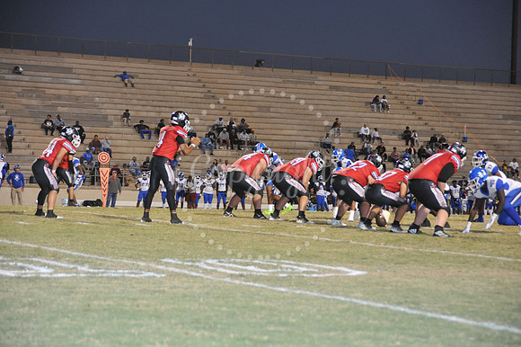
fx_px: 1519
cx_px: 260
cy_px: 174
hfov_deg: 19.5
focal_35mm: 105
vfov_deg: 13.0
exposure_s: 1/60
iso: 2000
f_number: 5.6
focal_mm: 105
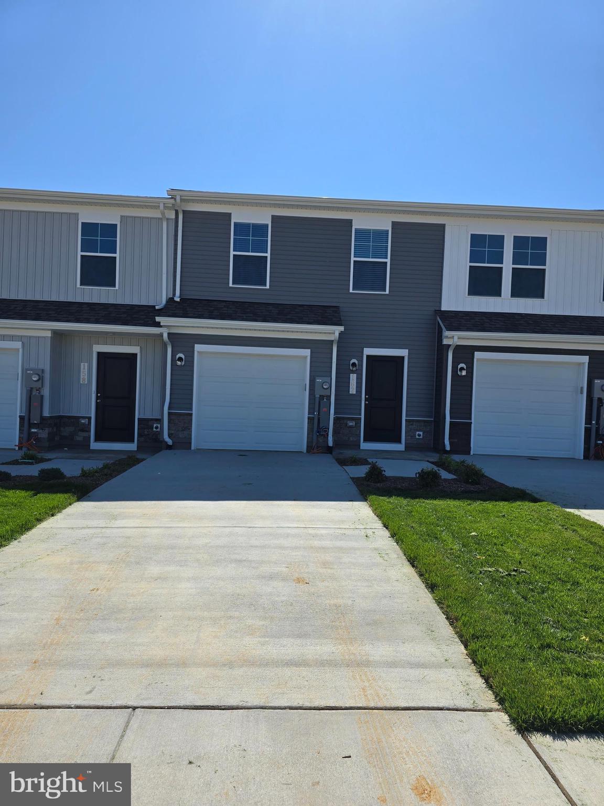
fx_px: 535
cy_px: 403
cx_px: 302
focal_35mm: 23
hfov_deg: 58.9
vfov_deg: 73.9
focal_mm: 6.3
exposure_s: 1/1013
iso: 12
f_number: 1.7
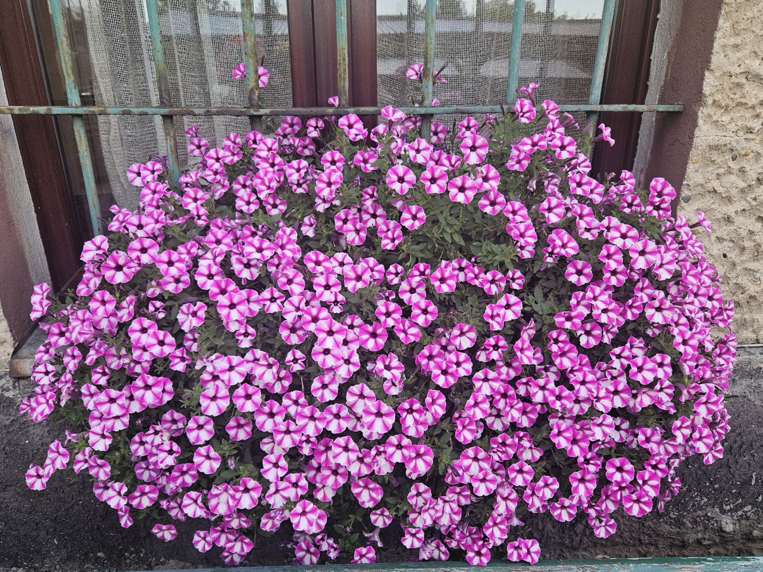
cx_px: 386
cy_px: 320
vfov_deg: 52.9
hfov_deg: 67.3
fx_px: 573
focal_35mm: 26
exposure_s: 1/180
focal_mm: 5.4
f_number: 1.8
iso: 100
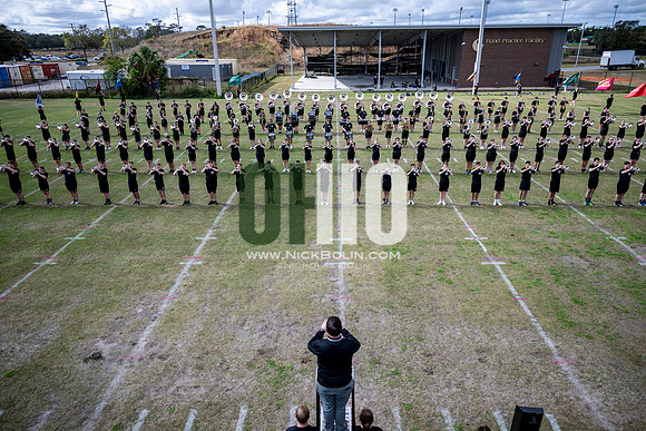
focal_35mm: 24
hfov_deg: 73.7
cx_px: 323
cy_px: 216
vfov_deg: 53.2
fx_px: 431
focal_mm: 24
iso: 100
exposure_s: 1/1250
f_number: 2.8
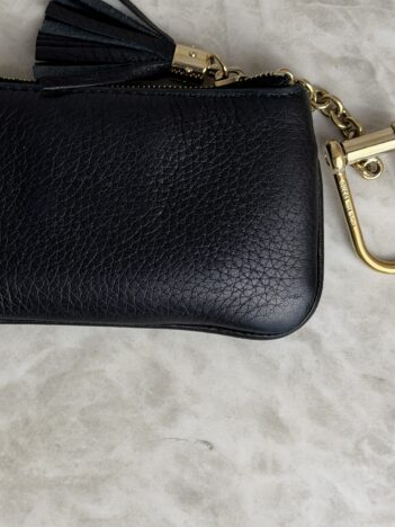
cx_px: 105
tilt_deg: -86.9
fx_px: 1248
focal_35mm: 82
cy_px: 216
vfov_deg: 23.8
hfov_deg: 17.9
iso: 50
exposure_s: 1/165
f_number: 1.78
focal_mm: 6.76
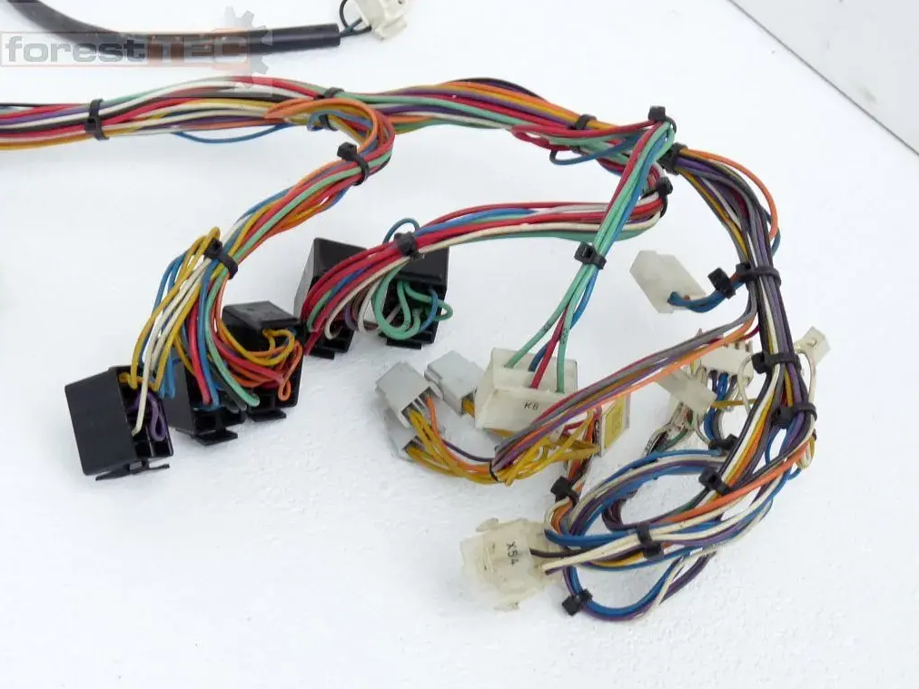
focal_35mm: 84
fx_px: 2230
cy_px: 342
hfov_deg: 23.3
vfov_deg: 17.6
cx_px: 456
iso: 100
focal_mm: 10.4
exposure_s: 1/100
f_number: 4
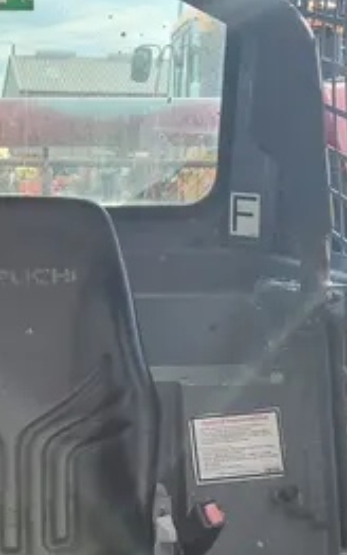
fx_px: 1164
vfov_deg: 26.4
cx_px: 23
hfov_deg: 16.7
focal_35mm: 77
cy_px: 416
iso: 40
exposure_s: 1/1044
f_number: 1.8
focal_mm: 5.4
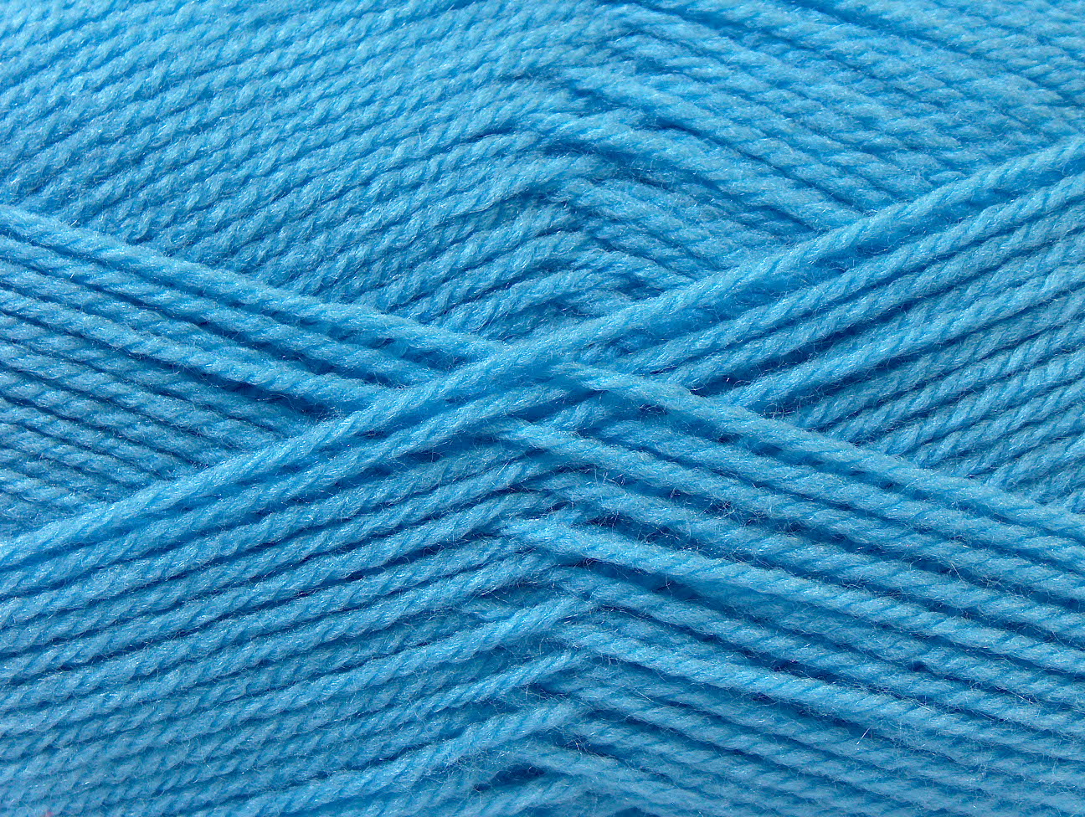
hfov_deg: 27.0
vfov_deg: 20.5
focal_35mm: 72
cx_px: 542
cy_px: 408
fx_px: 2260
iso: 200
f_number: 2.9
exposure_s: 1/32.2
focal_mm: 14.73
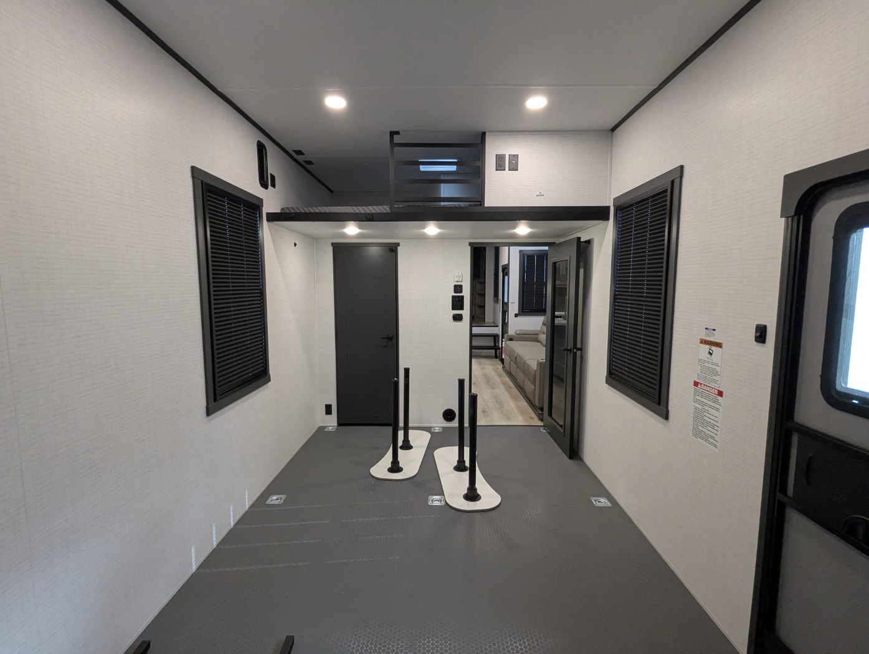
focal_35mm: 16
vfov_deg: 78.2
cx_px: 434
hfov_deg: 94.4
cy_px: 327
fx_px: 402
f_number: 2.2
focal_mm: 2.35
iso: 303
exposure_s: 1/65
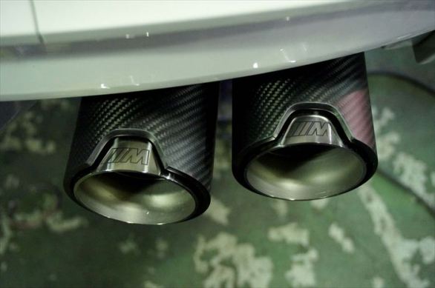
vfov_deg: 28.9
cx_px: 218
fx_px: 561
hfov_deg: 42.4
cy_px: 144
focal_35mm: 46
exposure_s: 1/40
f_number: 5
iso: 3200
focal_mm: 31
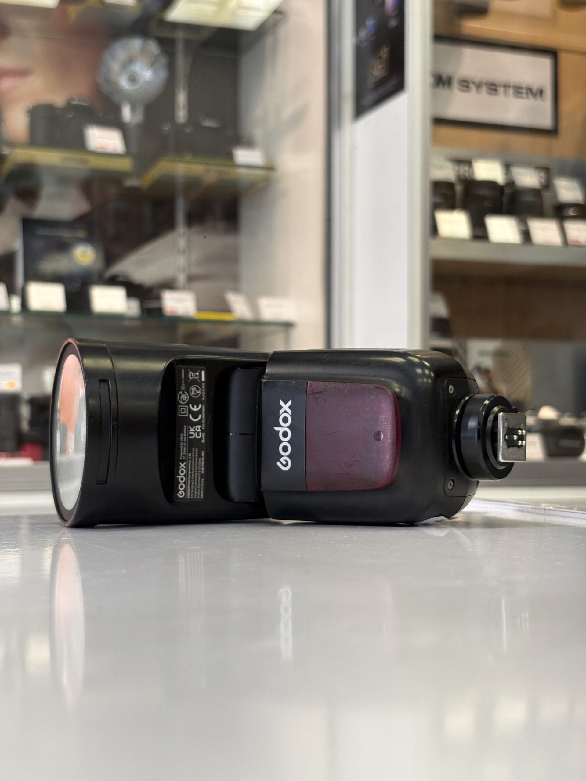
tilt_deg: +1.8
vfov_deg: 36.8
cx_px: 293
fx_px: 1174
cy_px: 390
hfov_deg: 28.0
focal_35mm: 52
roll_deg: -0.3
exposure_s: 1/50
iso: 25
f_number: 1.6
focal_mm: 5.96
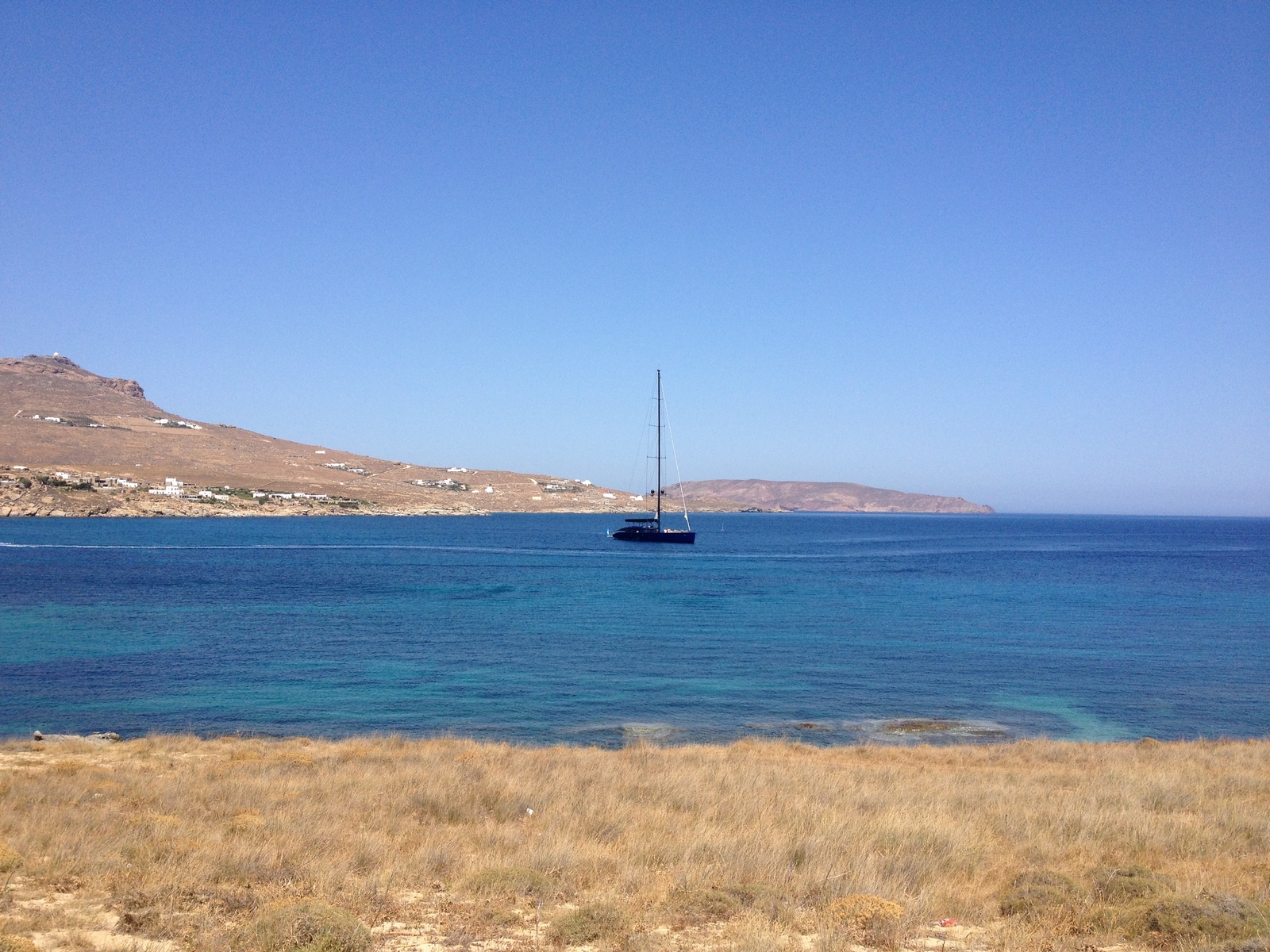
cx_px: 635
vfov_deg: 40.7
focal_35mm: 35
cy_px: 476
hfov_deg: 52.6
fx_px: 1284
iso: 50
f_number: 2.4
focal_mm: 4.28
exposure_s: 1/2123
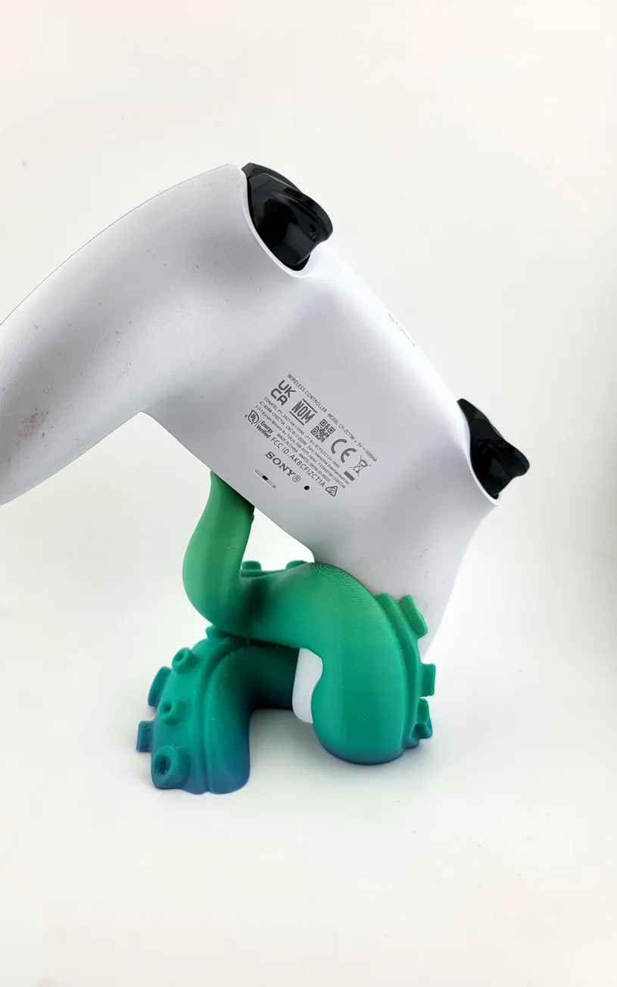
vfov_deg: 70.4
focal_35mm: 26
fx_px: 700
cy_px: 486
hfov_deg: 47.3
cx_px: 239
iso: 40
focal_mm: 5
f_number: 1.8
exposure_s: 1/833
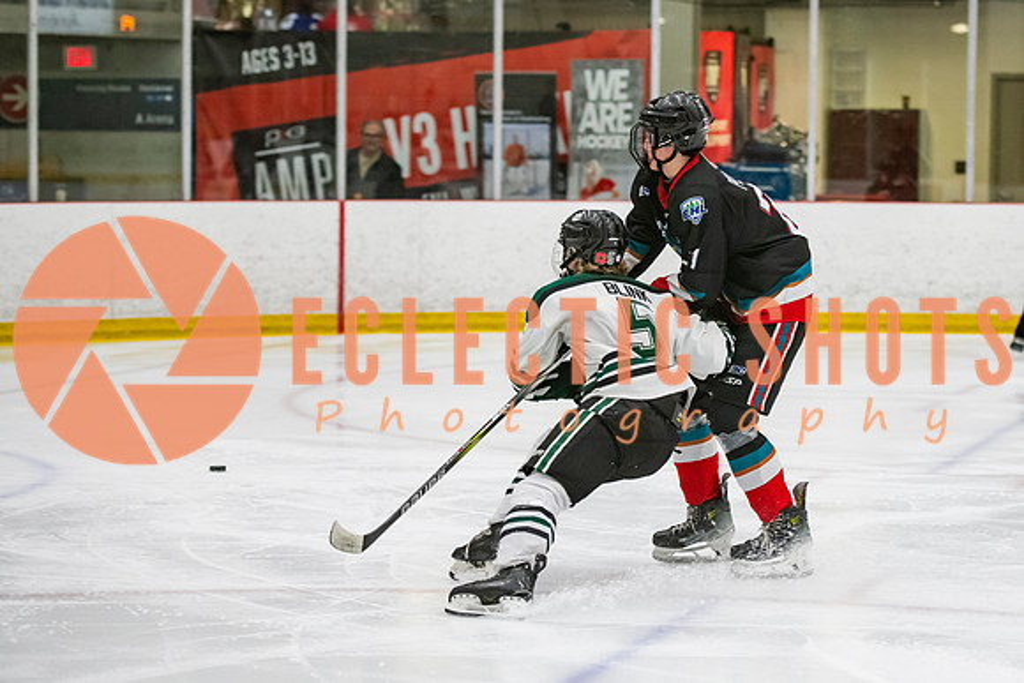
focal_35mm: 121
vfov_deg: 11.3
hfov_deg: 16.9
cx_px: 667
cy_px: 330
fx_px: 3448
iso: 2000
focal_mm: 90
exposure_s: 1/640
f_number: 3.2
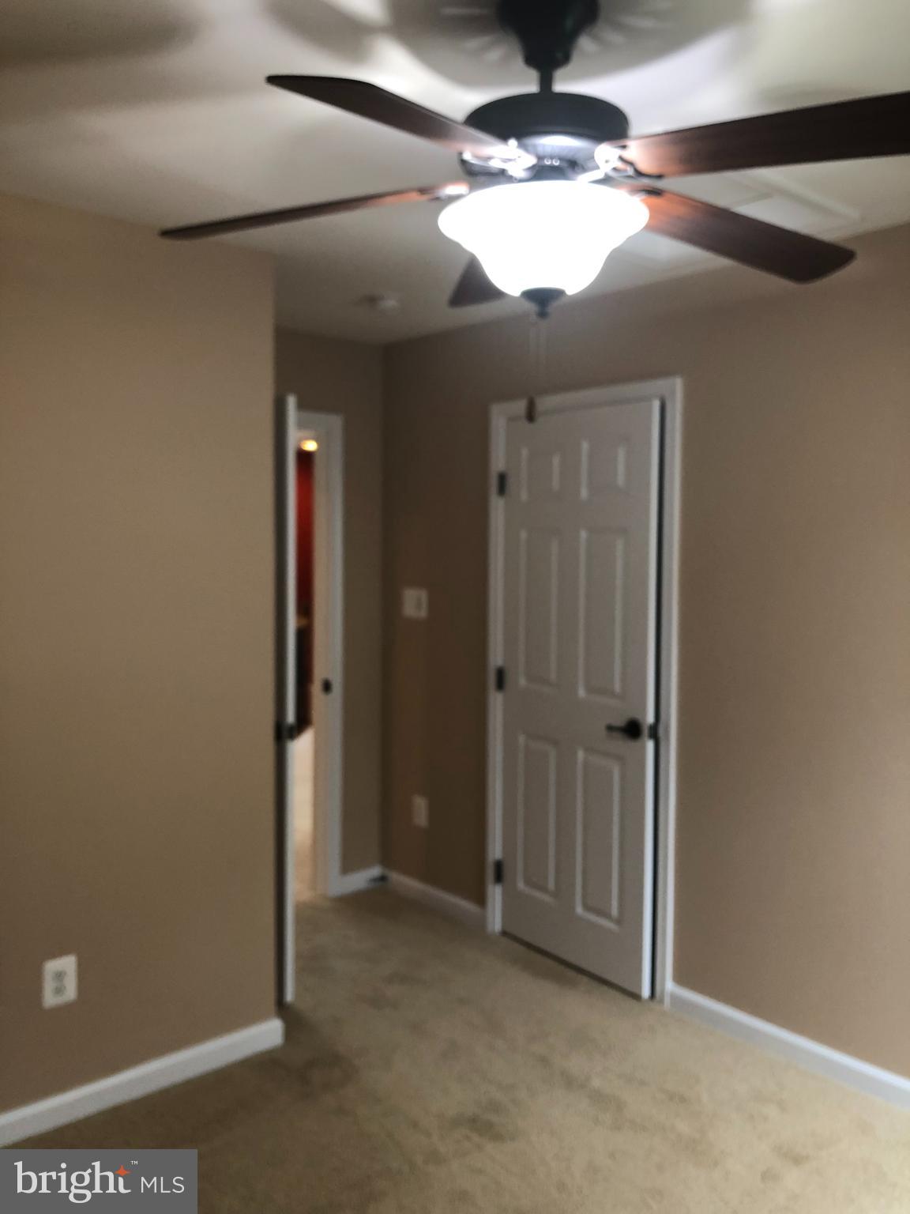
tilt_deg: -1.4
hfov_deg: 49.7
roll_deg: -0.2
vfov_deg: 63.4
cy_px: 607
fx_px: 981
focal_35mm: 28
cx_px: 455
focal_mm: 4
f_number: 1.8
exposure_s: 1/20
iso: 40
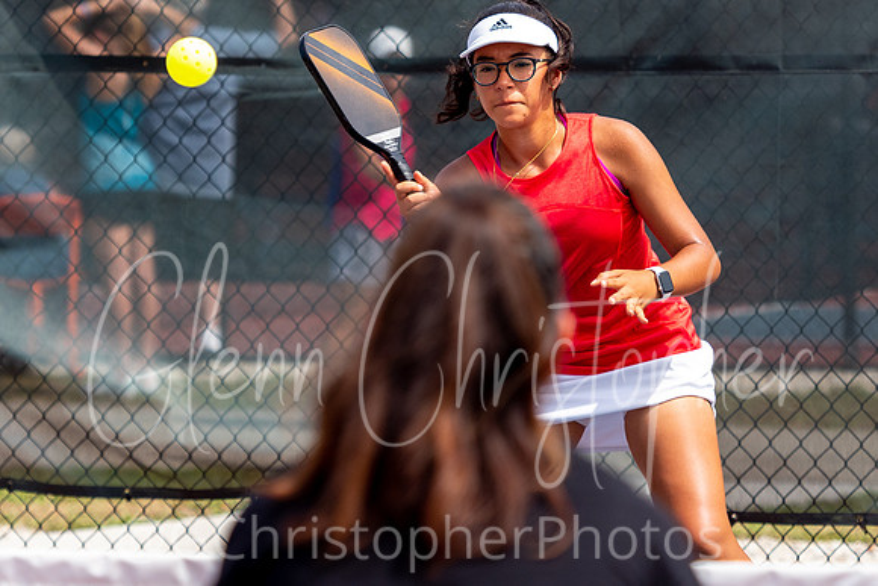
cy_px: 232
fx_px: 7944
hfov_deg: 6.3
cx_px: 438
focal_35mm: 326
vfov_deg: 4.2
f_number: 3.2
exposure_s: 1/1600
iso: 250
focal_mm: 100
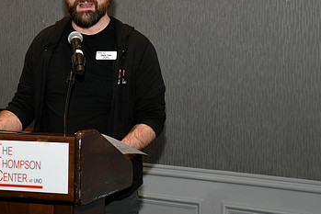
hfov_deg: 18.0
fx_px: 1008
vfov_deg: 12.1
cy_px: 82
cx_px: 86
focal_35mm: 113
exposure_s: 1/60
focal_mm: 68
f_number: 8
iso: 1600
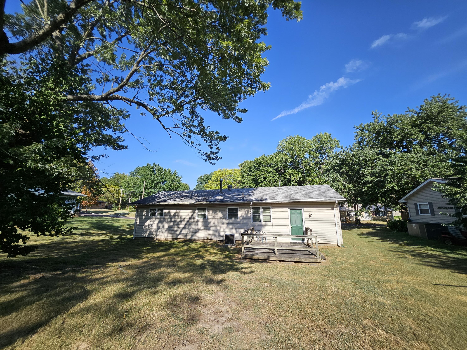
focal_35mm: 13
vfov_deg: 89.9
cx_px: 234
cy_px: 175
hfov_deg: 106.2
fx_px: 175
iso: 32
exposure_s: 1/1000
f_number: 2.2
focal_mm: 1.74
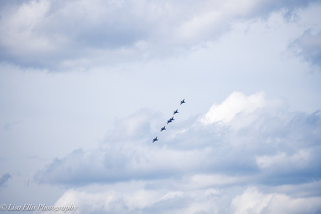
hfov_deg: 8.6
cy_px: 107
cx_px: 160
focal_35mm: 240
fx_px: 2140
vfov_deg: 5.7
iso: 100
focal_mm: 200
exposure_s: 1/1250
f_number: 5
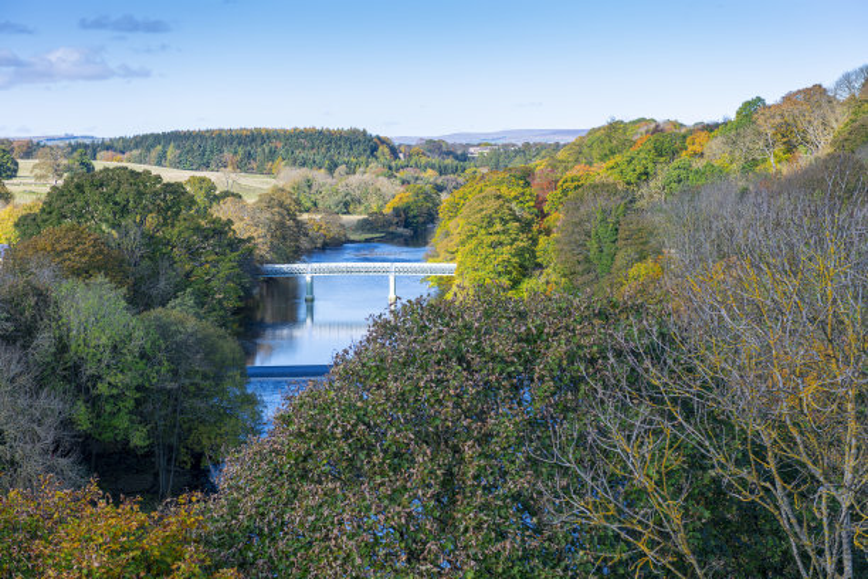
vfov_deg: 19.5
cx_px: 434
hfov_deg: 28.8
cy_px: 290
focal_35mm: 70
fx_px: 1688
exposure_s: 1/320
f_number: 5
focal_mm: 70
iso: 100
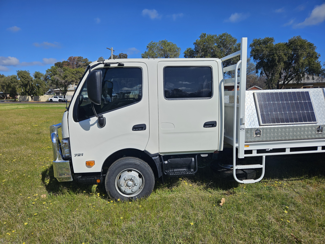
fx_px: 216
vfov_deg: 58.9
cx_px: 162
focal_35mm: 23
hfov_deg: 73.9
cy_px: 122
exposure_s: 1/4120
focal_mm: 5.4
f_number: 1.8
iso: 25
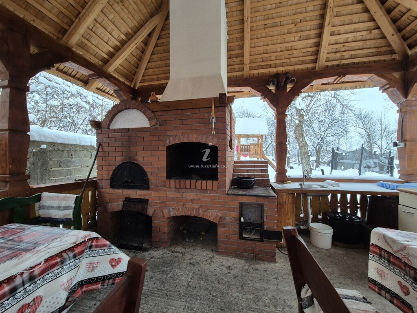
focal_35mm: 13
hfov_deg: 106.2
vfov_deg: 89.9
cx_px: 208
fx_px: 157
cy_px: 156
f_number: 2.2
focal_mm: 2.2
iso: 250
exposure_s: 1/50
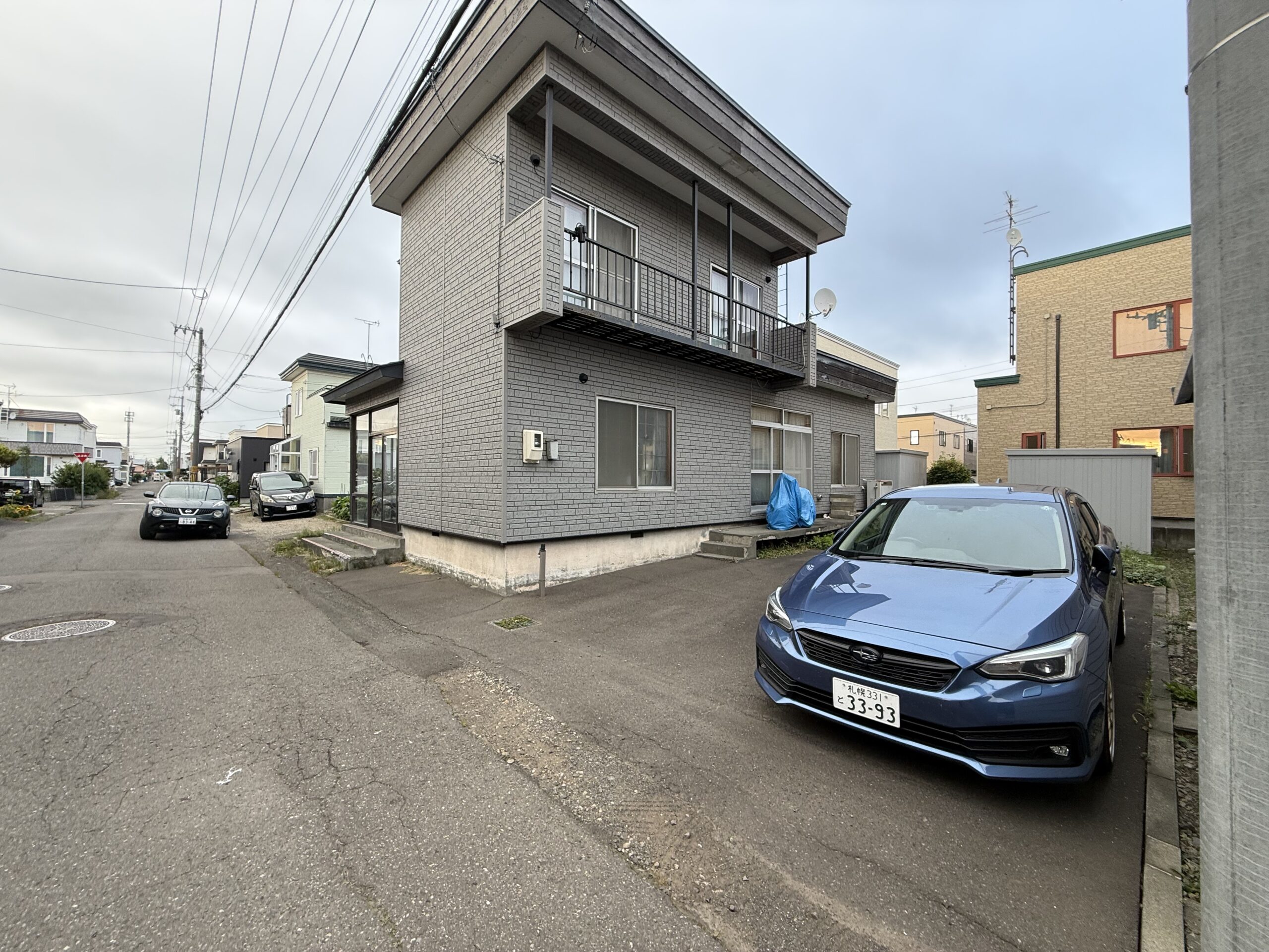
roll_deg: -2.4
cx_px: 634
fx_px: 513
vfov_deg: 85.7
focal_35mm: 14
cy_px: 476
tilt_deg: +0.0
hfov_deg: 102.1
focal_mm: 2.22
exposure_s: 1/111
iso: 64
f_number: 2.2
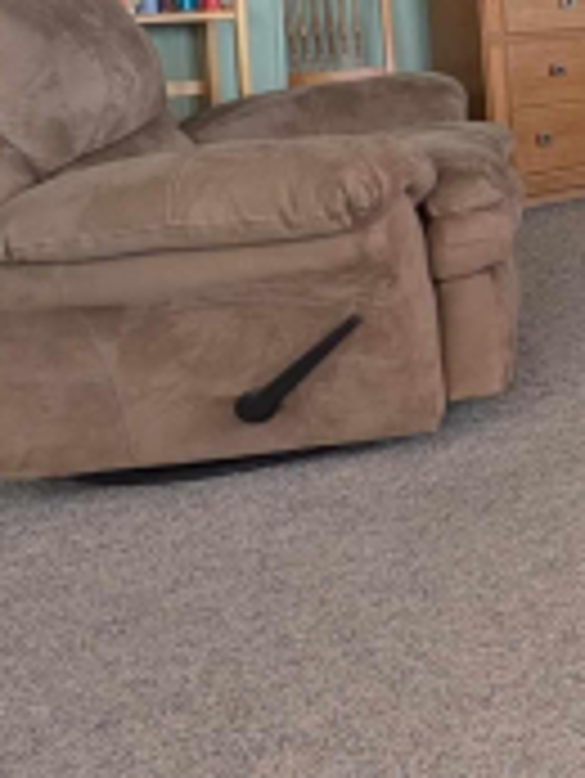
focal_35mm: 46
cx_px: 1170
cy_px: 27
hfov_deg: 19.0
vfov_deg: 37.5
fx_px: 1035
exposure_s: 1/60
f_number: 1.7
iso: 131
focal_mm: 2.02
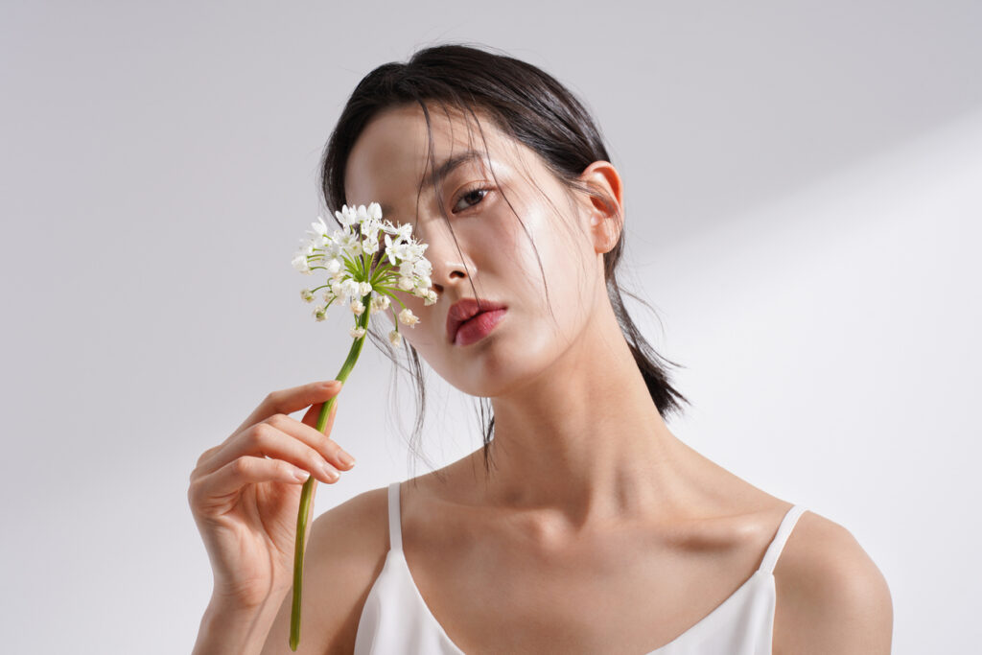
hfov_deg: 28.4
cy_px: 328
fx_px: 1937
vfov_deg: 19.2
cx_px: 491
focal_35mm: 71
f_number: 14
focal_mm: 71
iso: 160
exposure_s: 1/125
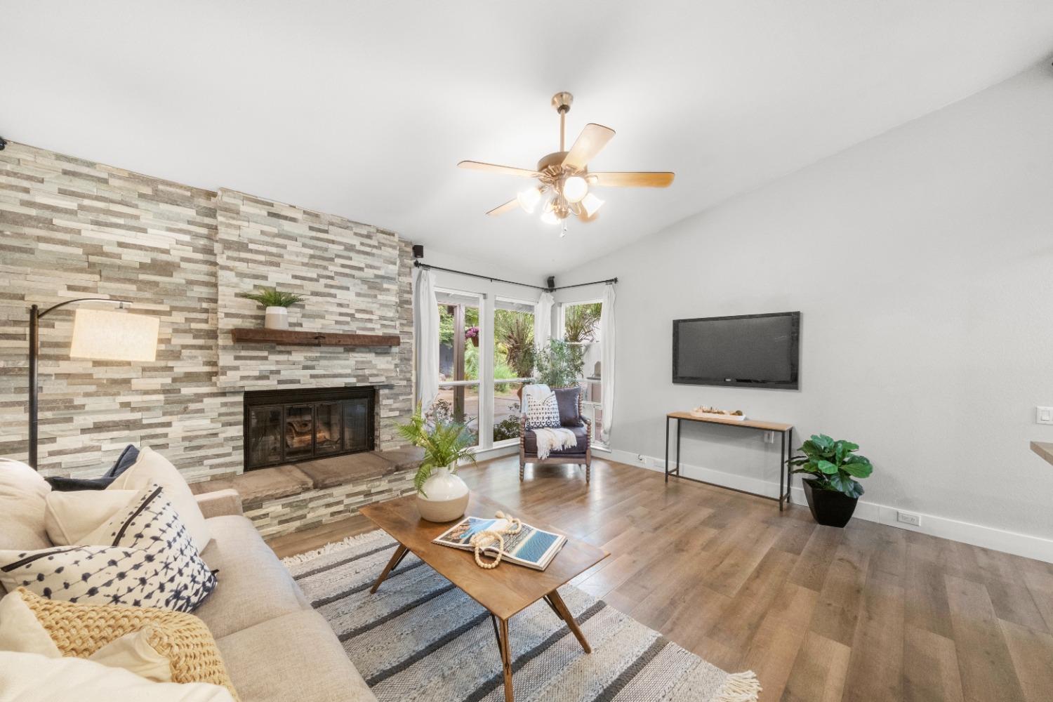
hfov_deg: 108.3
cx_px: 526
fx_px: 380
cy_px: 351
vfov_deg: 85.4
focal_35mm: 13
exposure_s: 1.3
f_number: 16
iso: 640
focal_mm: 8.4
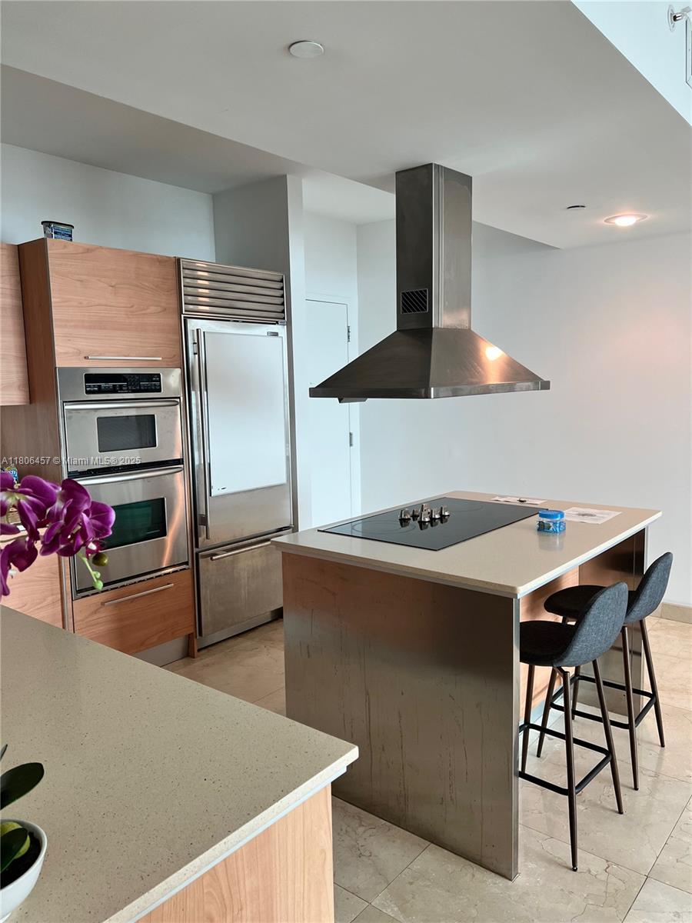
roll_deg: +2.3
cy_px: 462
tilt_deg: -6.4
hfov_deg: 53.1
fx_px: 693
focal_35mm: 26
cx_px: 346
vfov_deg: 67.3
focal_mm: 5.7
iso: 80
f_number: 1.5
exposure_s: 1/120
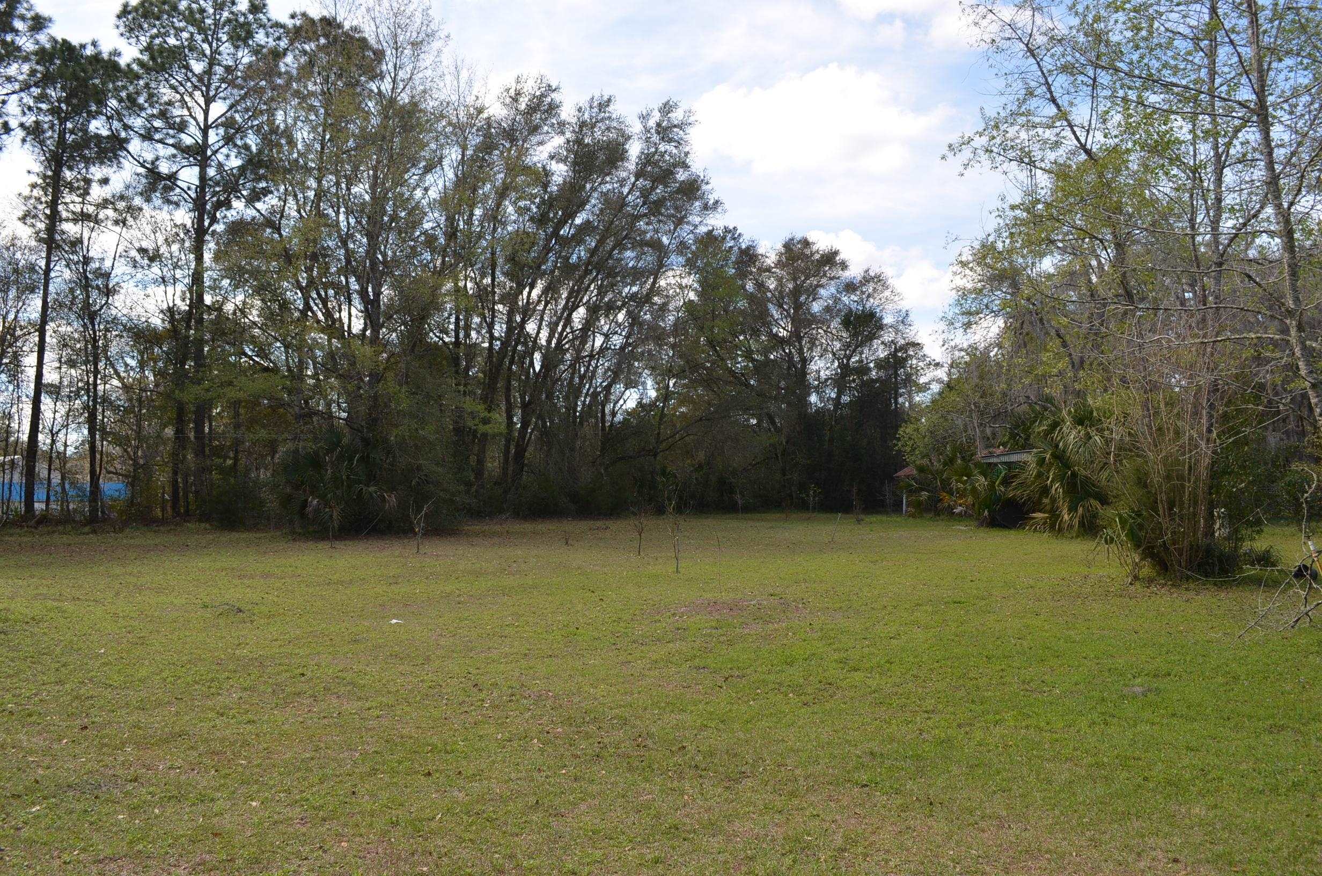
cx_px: 661
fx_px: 989
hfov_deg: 67.5
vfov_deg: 47.7
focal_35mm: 27
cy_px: 438
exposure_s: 1/200
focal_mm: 18
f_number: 7.1
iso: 100
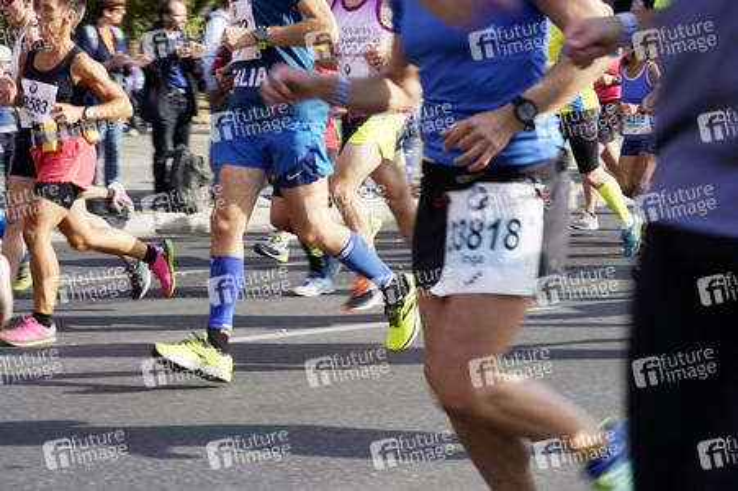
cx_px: 369
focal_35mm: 85
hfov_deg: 23.9
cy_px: 246
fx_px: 1741
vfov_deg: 16.0
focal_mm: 85
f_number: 11
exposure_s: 1/125
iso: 100
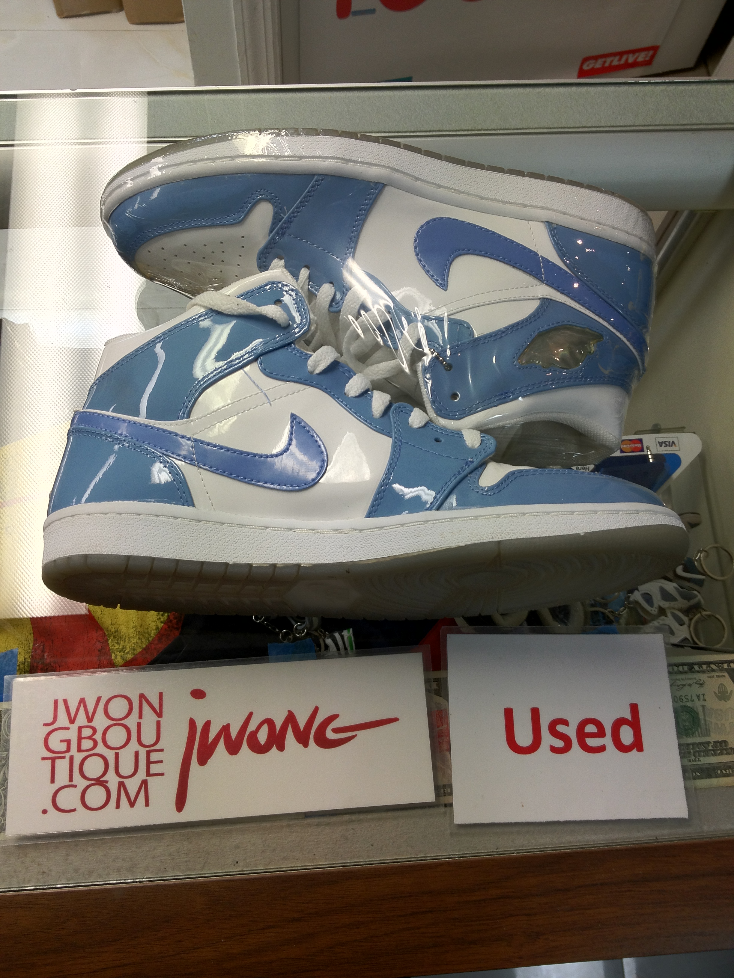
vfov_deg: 52.6
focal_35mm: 35
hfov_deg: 40.7
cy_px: 489
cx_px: 367
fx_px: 990
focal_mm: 4.28
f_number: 2.4
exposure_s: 1/40
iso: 64
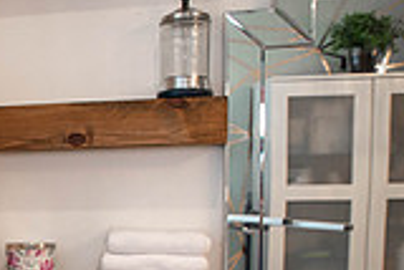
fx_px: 977
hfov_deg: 19.7
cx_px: -232
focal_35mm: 87
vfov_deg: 15.1
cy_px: 342
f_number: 5
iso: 1600
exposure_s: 1/400
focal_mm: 24
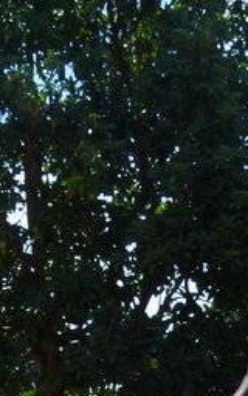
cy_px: 568
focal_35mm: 106
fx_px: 1146
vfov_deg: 17.9
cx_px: 118
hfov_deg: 12.3
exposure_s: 1/500
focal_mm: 4.5
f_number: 4
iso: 100
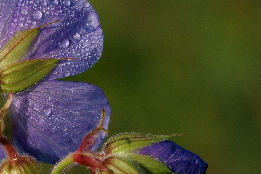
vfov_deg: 6.0
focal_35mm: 229
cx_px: 63
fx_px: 1660
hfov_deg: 9.0
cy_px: 86
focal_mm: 100
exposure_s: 1/400
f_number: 11
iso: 400
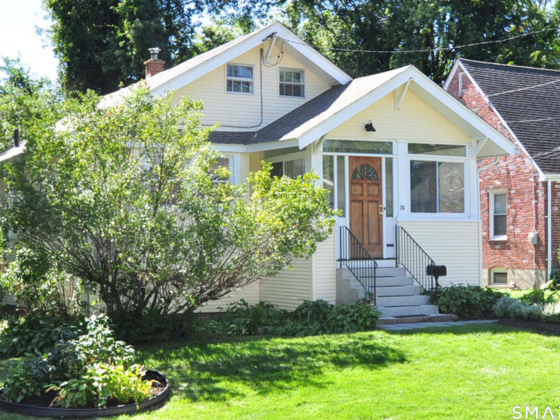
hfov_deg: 51.3
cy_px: 192
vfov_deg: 39.6
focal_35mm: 36
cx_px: 267
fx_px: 582
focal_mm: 20
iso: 400
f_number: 8
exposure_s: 1/250
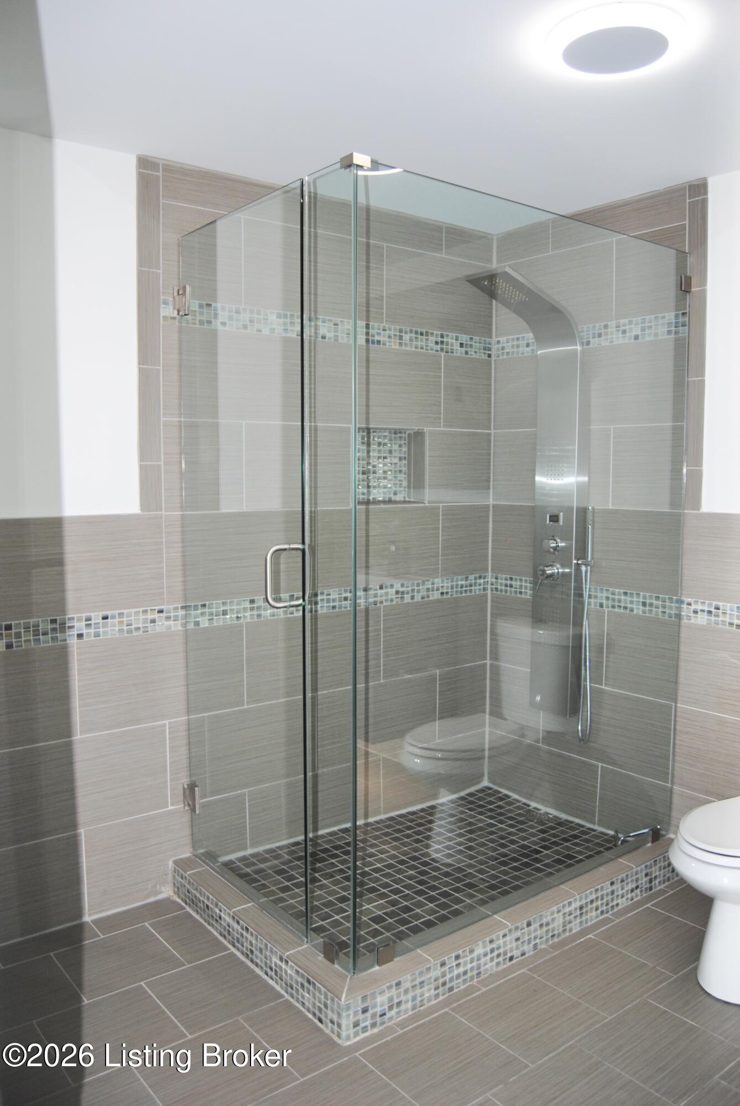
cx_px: 370
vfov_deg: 67.3
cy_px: 553
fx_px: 830
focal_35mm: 27
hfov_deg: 48.0
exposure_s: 1/60
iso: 200
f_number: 3.5
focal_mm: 18
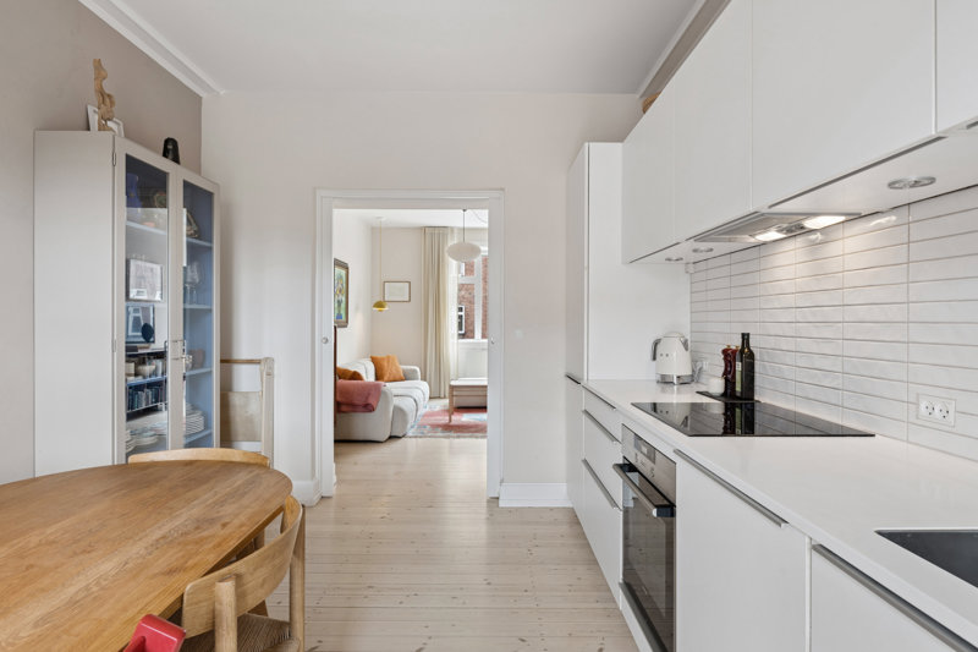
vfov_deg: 61.9
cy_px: 326
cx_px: 489
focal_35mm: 20
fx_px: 543
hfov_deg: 84.0
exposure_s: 1/6
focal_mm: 20
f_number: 10
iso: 160
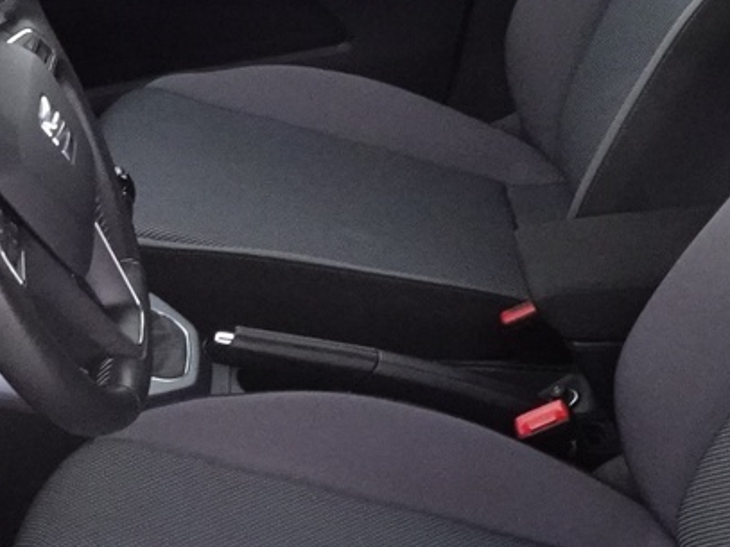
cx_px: 317
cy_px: 312
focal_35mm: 85
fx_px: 1792
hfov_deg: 23.0
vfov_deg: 17.3
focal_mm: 4.25
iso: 800
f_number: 3.5
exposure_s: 1/10
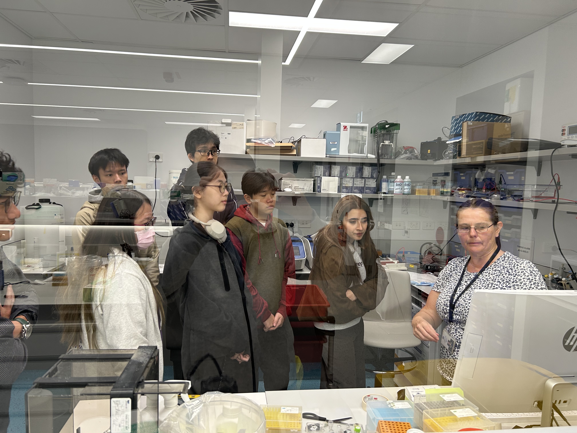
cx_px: 288
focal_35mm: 26
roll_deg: -2.1
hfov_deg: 67.3
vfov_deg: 53.1
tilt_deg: -4.8
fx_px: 433
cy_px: 216
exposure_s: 1/100
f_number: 1.5
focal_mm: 5.7
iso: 100
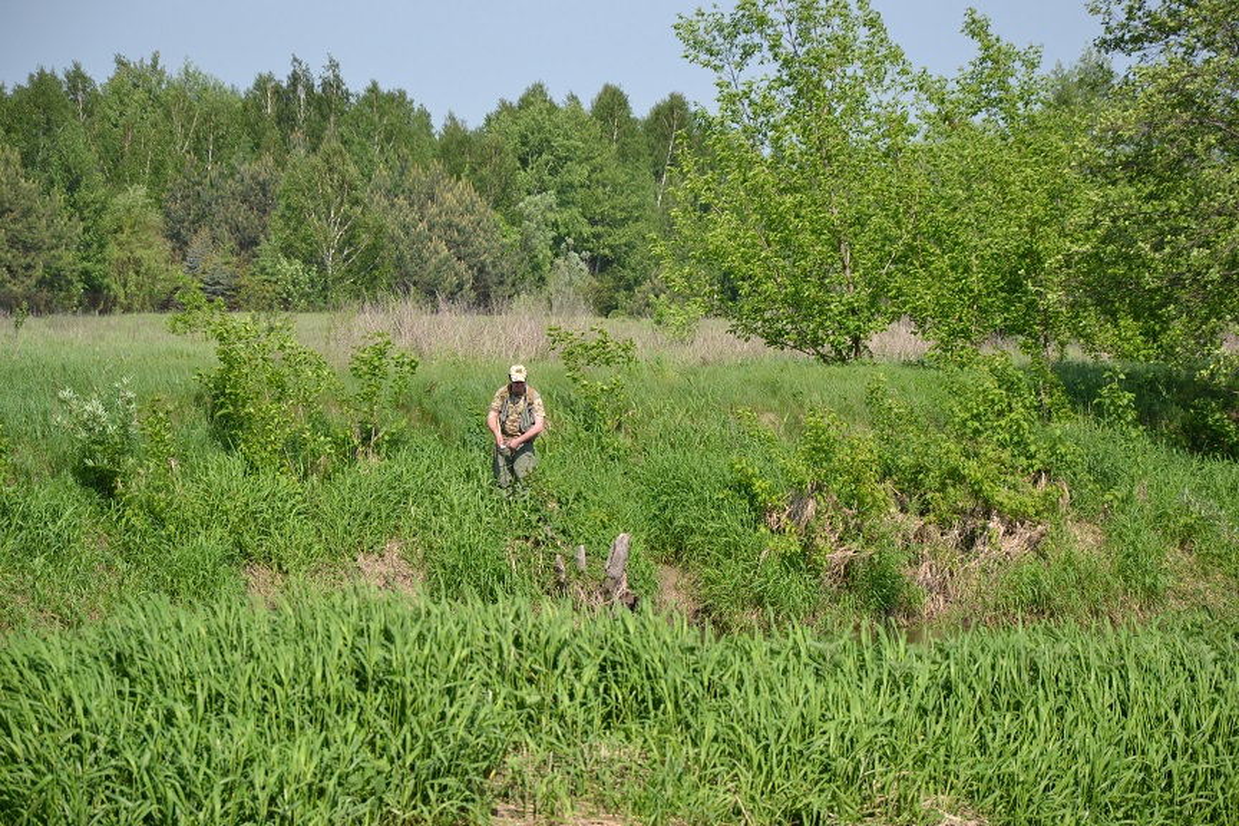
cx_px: 620
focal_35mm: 158
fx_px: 5420
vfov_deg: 8.7
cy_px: 413
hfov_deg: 13.0
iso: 100
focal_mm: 105
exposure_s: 1/200
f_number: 7.1
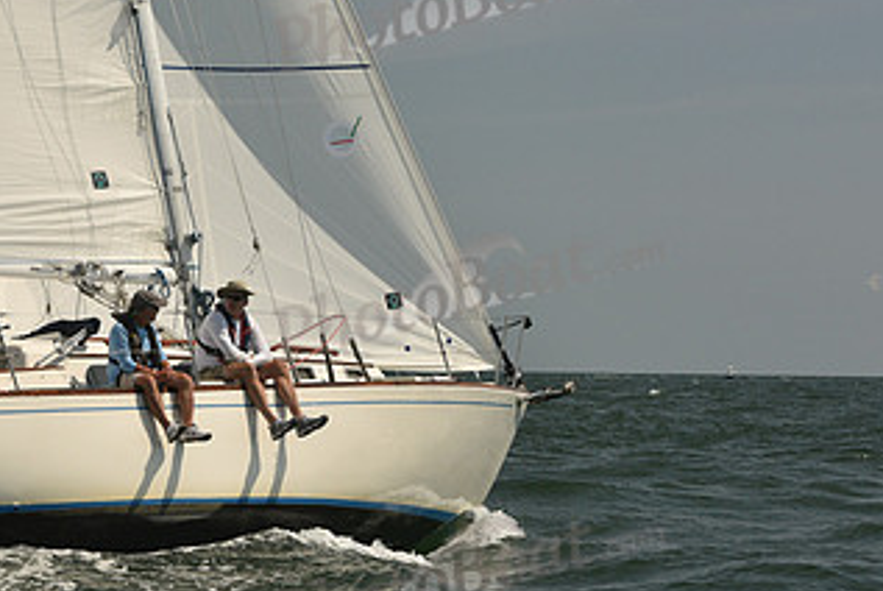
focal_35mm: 128
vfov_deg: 10.7
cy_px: 185
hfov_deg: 15.8
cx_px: 131
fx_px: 3142
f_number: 8
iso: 320
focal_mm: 70
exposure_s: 1/1000
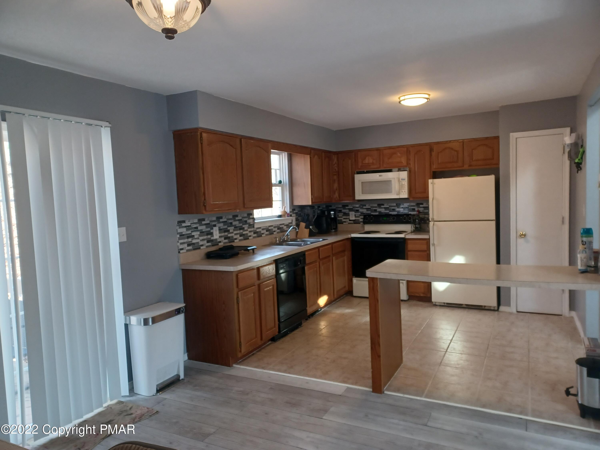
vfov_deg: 54.9
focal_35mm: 25
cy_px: 225
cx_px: 300
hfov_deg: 69.4
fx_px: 433
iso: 320
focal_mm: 4.6
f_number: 1.8
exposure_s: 1/60
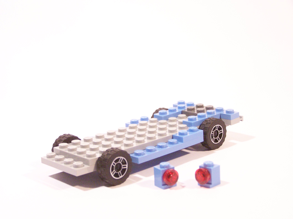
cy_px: 110
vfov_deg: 21.9
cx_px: 146
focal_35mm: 67
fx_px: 567
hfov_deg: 29.0
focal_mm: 11.1
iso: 400
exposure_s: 1/30
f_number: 3.2
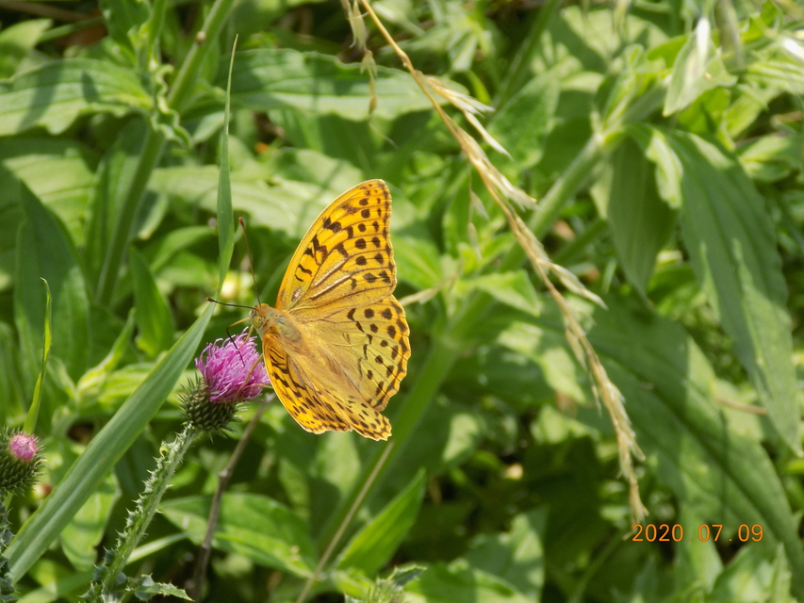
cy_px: 302
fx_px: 5041
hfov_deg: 9.1
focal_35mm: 217
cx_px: 402
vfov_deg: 6.8
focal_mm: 38.6
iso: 80
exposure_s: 1/200
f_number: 5.5
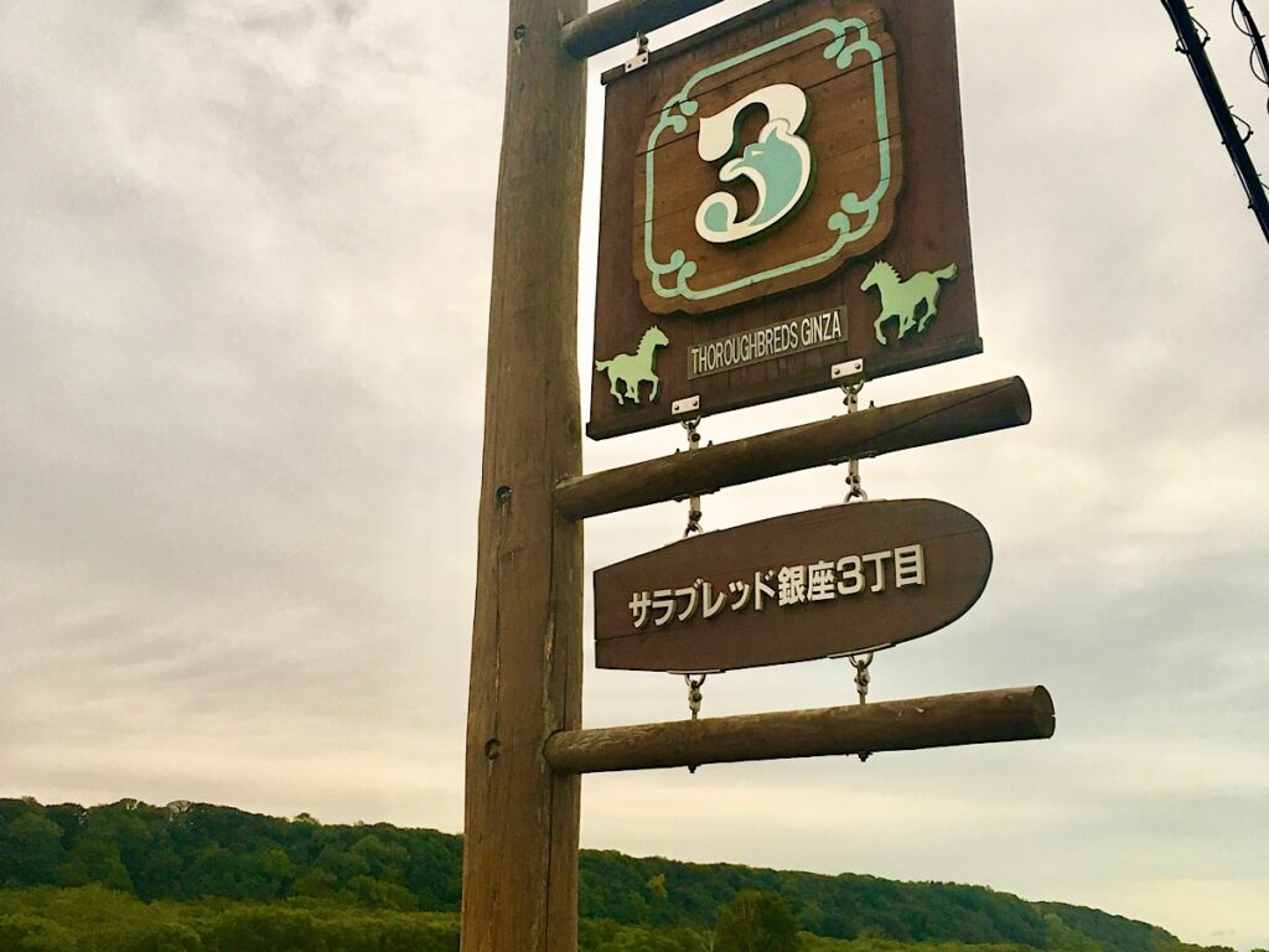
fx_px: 1063
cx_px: 634
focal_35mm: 29
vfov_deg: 48.2
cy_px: 476
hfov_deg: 61.7
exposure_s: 1/30
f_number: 2.2
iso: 40
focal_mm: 4.15
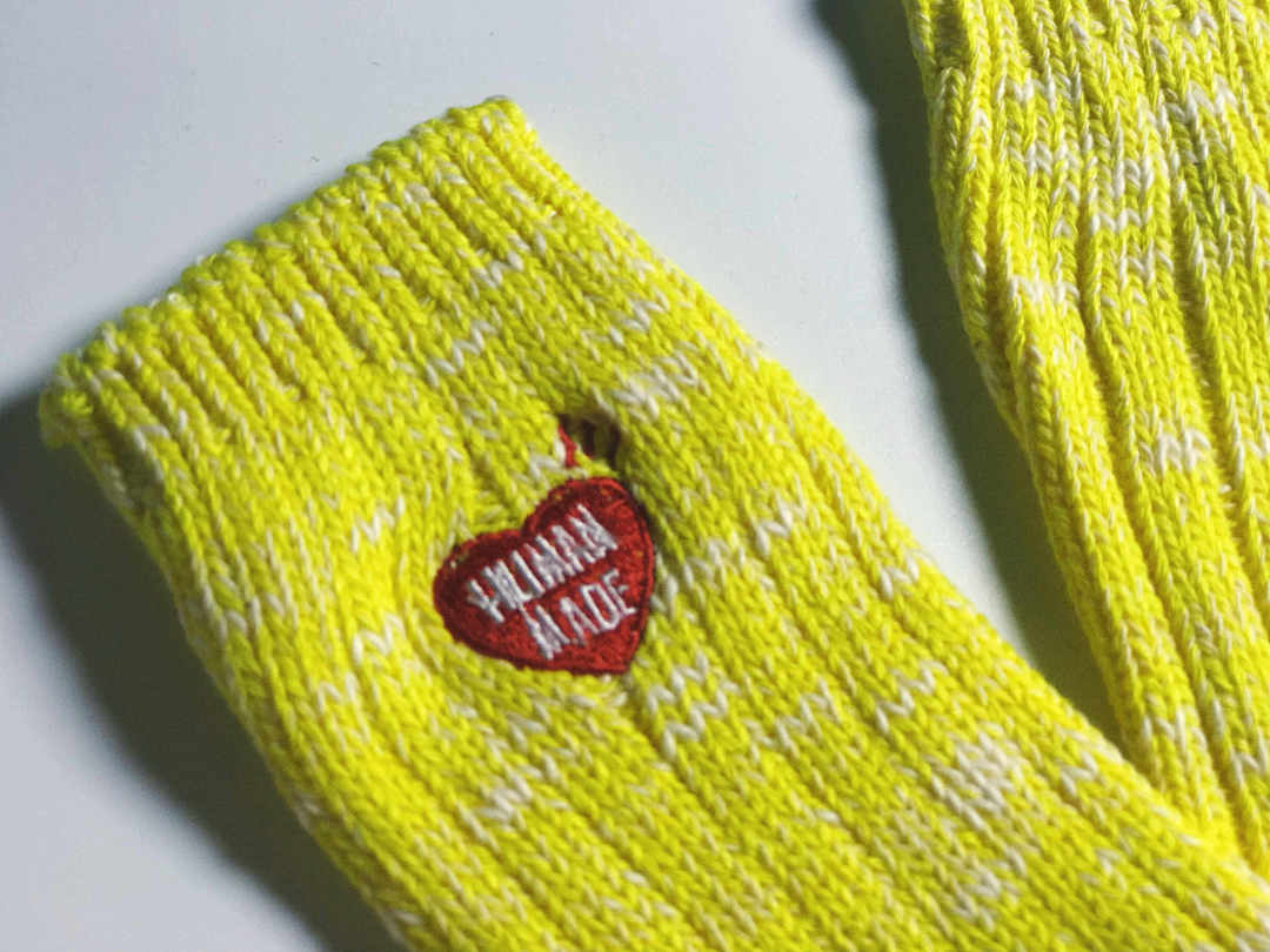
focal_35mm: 57
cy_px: 476
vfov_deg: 25.7
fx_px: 2091
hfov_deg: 33.8
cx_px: 635
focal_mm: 6.6
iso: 20
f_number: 2.8
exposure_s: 1/137
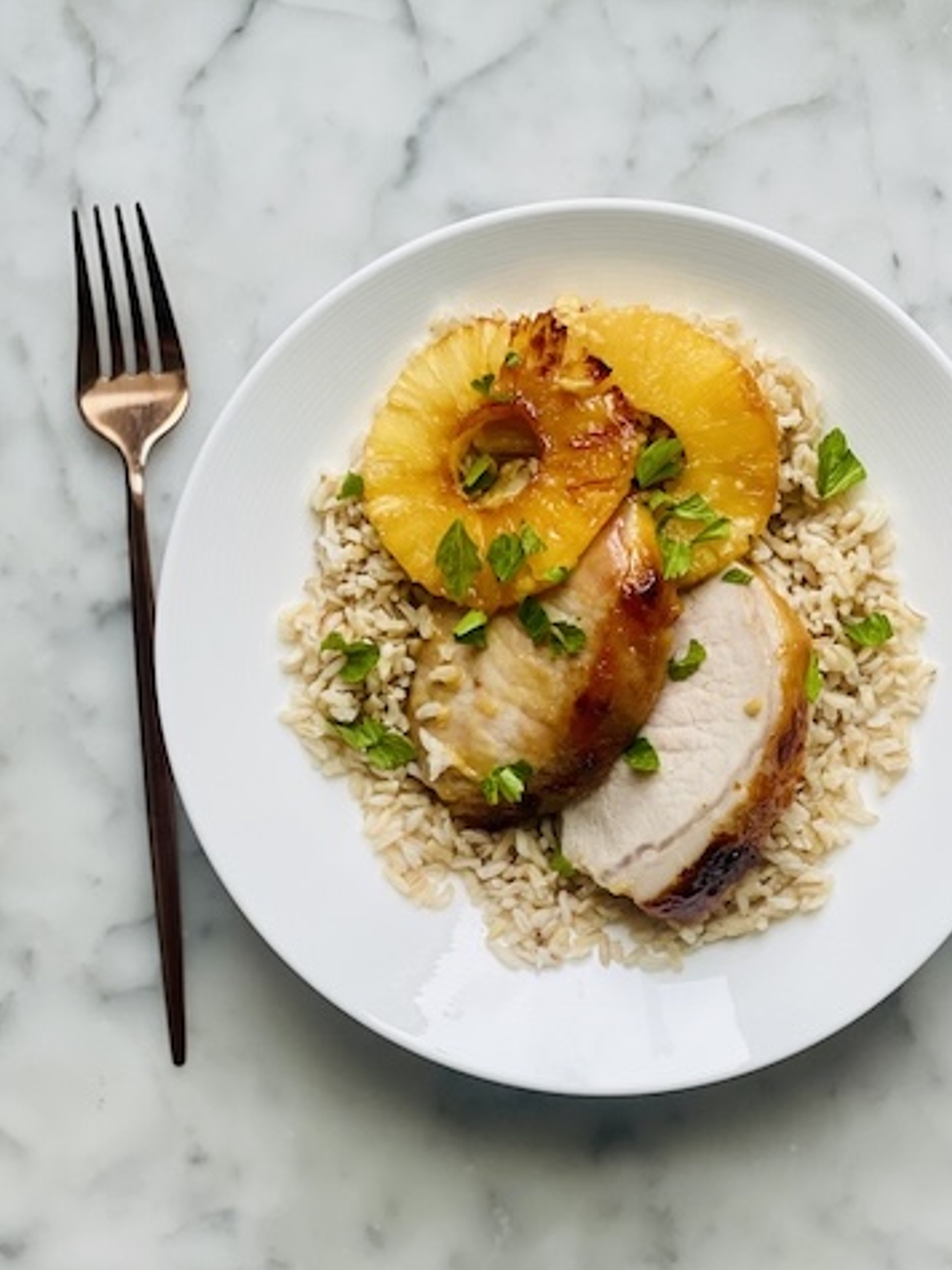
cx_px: 647
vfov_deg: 26.7
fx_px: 2678
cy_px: 632
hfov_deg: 20.1
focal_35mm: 73
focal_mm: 6
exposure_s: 1/122
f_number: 2
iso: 64
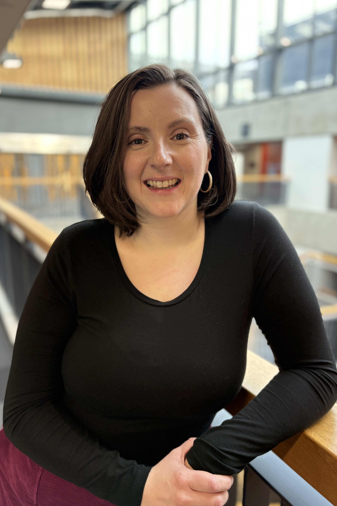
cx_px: 176
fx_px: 393
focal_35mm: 28
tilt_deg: -12.2
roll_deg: +0.3
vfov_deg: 65.5
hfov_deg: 46.4
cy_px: 258
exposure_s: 1/70
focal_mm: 5.96
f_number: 1.6
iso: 125
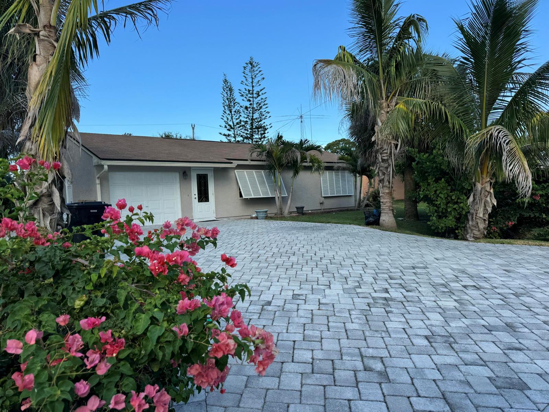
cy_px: 206
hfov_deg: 71.6
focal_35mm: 24
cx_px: 274
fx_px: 381
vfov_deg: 56.8
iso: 80
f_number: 1.78
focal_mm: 6.76
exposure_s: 1/1597
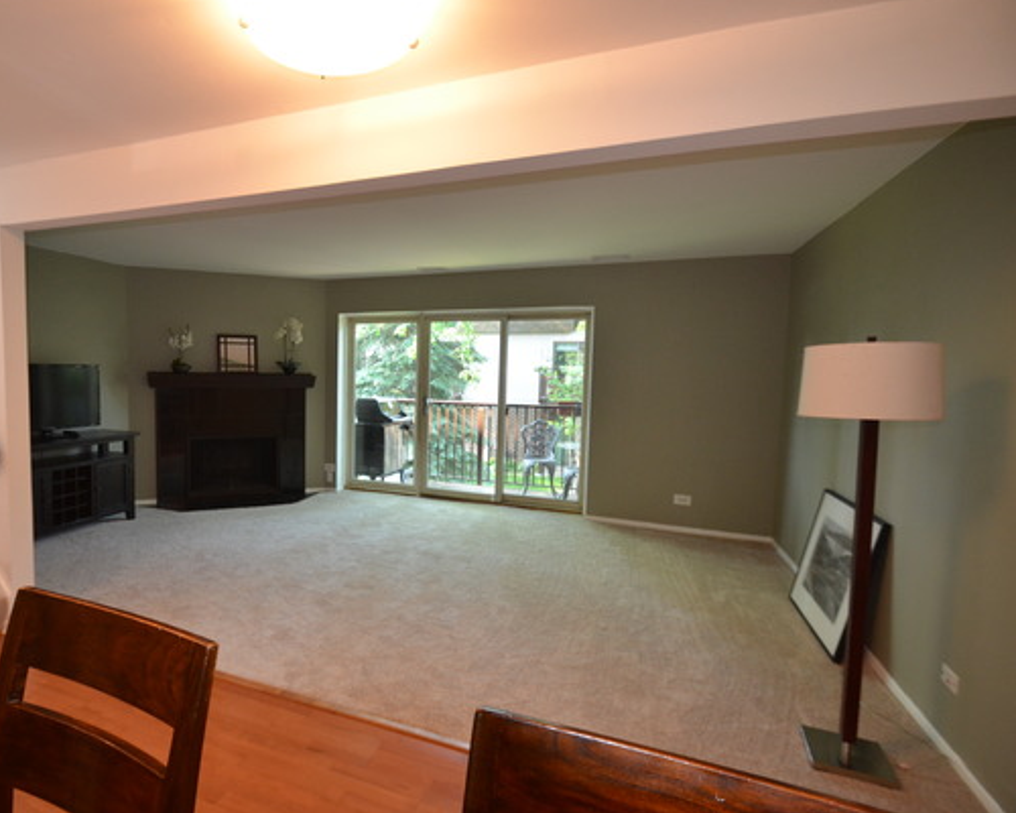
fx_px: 541
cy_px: 400
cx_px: 368
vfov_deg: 73.8
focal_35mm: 18
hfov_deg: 84.3
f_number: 3.5
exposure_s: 1/60
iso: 800
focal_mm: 10
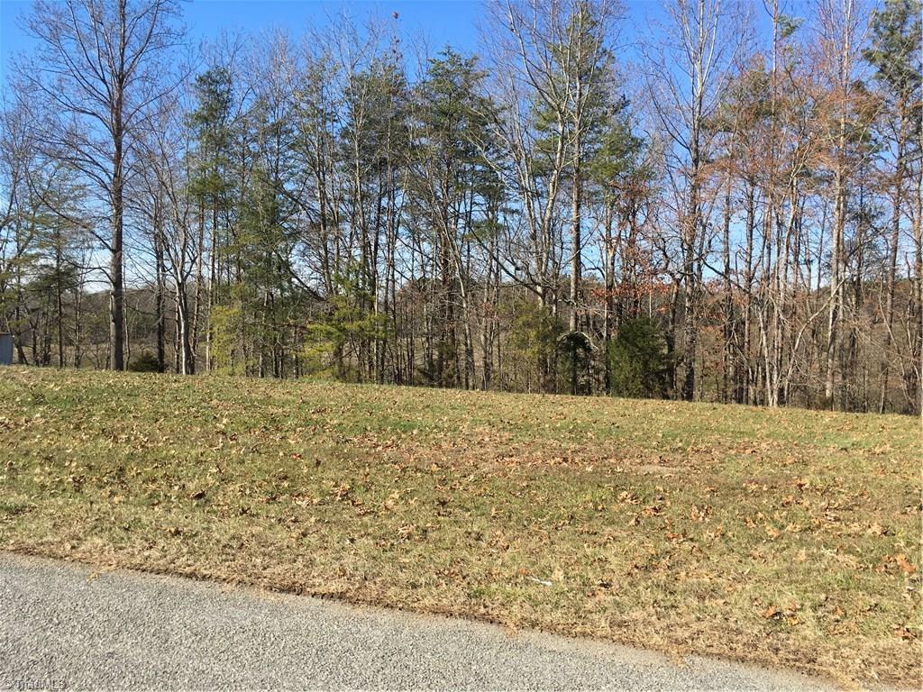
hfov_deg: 61.7
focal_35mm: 29
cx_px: 462
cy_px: 346
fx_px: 773
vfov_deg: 48.2
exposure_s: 1/950
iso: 25
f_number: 2.2
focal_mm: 4.15
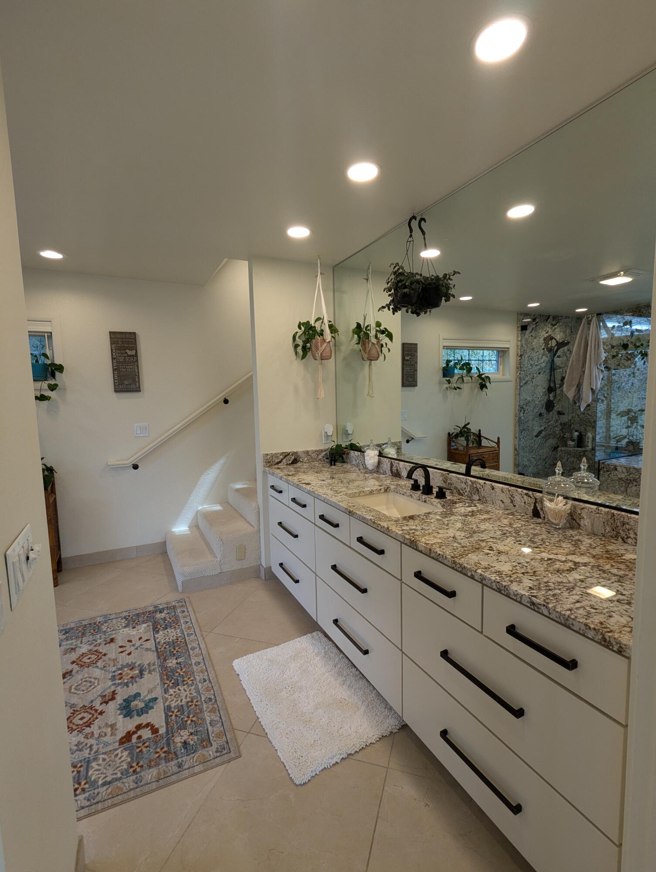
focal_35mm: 16
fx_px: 403
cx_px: 328
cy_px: 436
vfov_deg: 94.4
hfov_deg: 78.2
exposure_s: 1/60
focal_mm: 2.35
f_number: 2.2
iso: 47
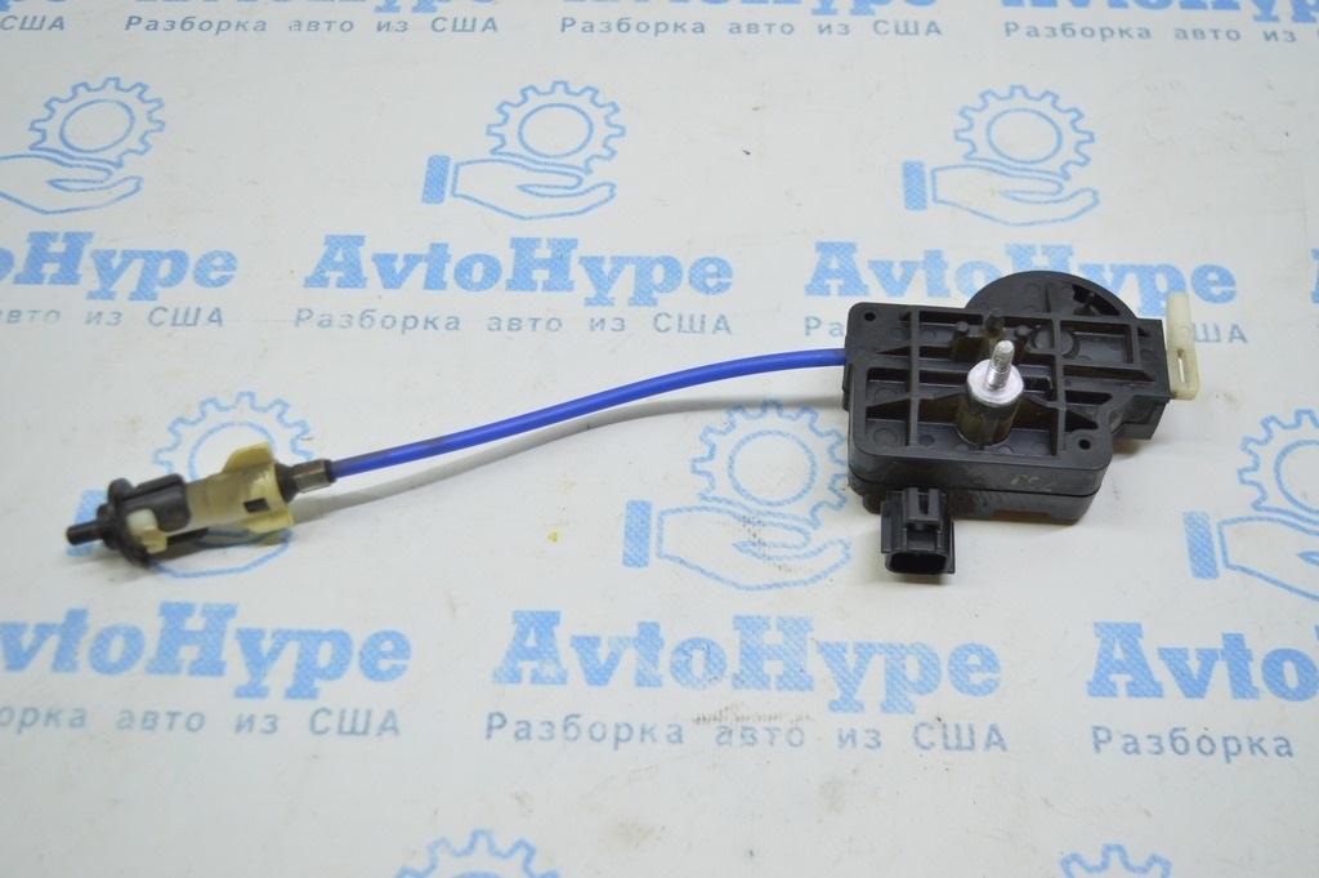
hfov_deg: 46.4
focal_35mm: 42
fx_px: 1538
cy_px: 439
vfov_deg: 31.8
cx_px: 660
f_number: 4.2
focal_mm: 28
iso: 400
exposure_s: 1/60
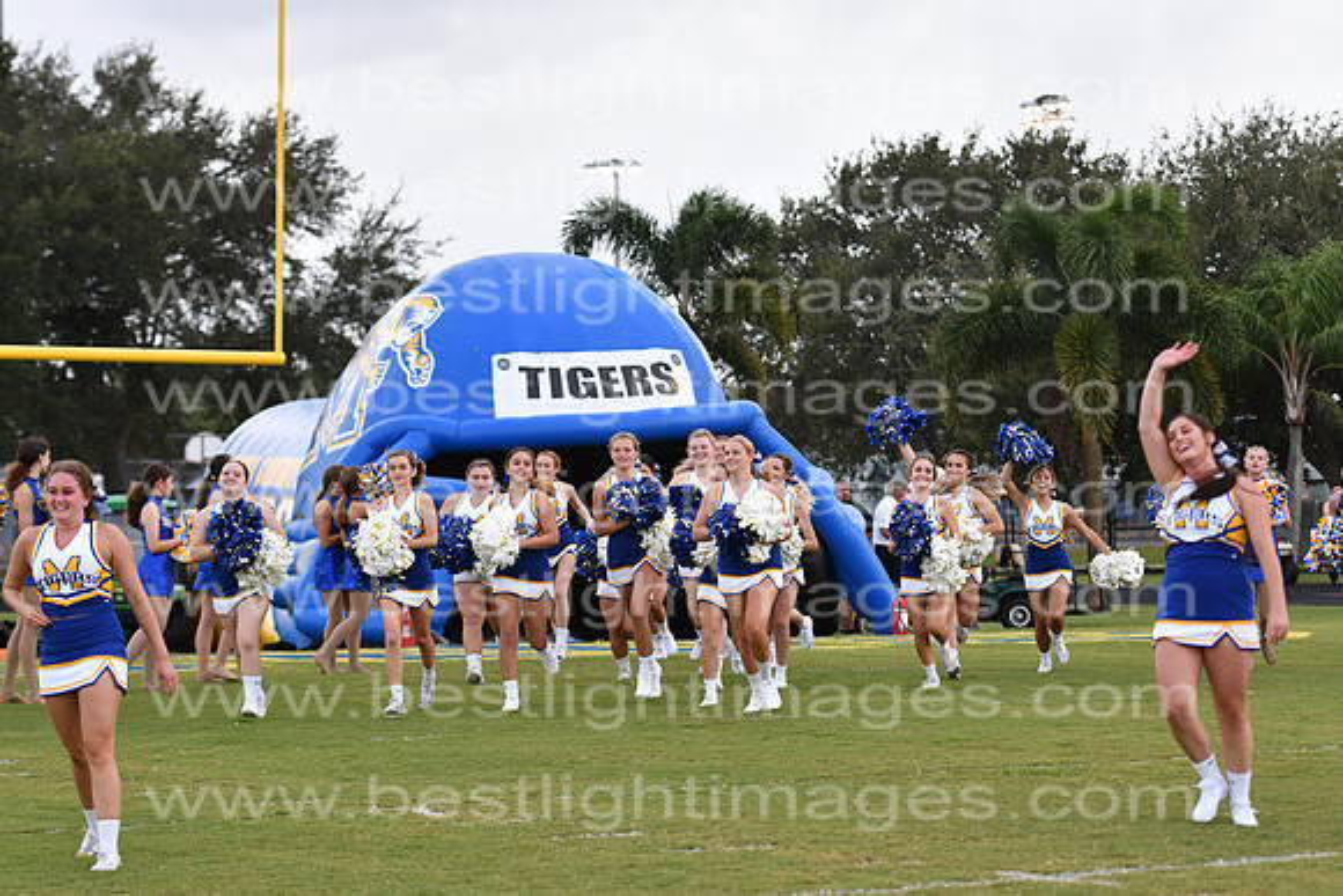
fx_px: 4757
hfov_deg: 16.1
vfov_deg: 10.8
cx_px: 672
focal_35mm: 128
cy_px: 448
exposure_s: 1/1000
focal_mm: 85
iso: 800
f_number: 3.2
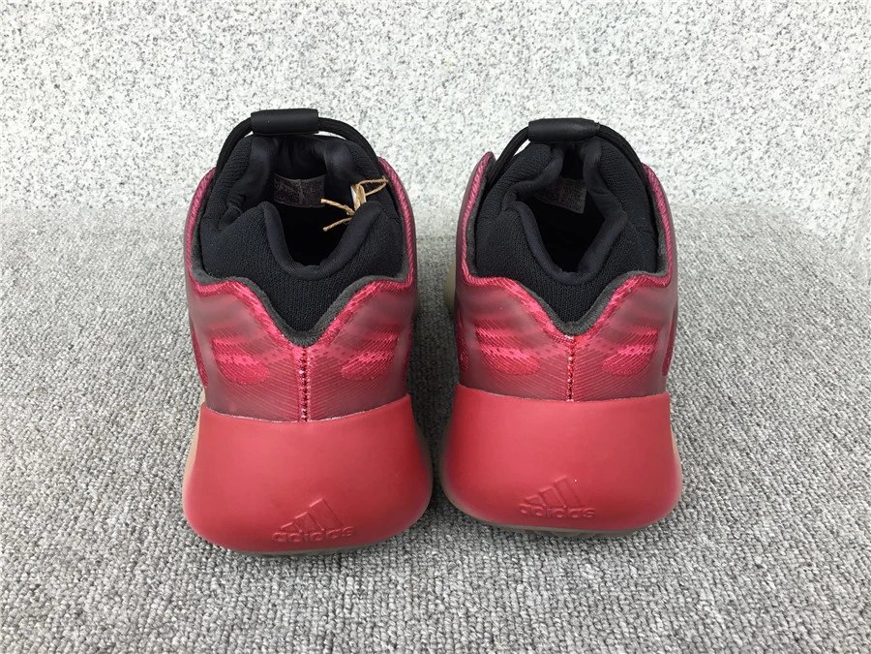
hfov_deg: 58.4
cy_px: 327
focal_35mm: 31
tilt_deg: -28.6
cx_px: 436
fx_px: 780
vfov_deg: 45.4
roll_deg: -0.3
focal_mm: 3.3
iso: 25
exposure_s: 1/100
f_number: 2.4
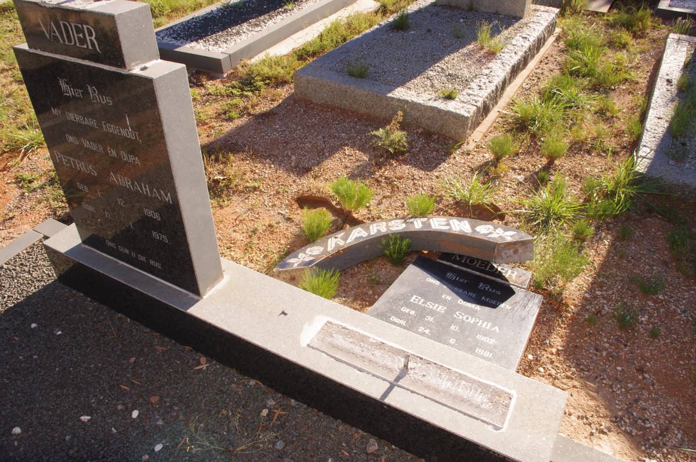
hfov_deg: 67.4
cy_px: 231
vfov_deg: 47.8
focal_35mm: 27
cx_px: 348
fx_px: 521
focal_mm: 18
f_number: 11
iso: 200
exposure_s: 1/60
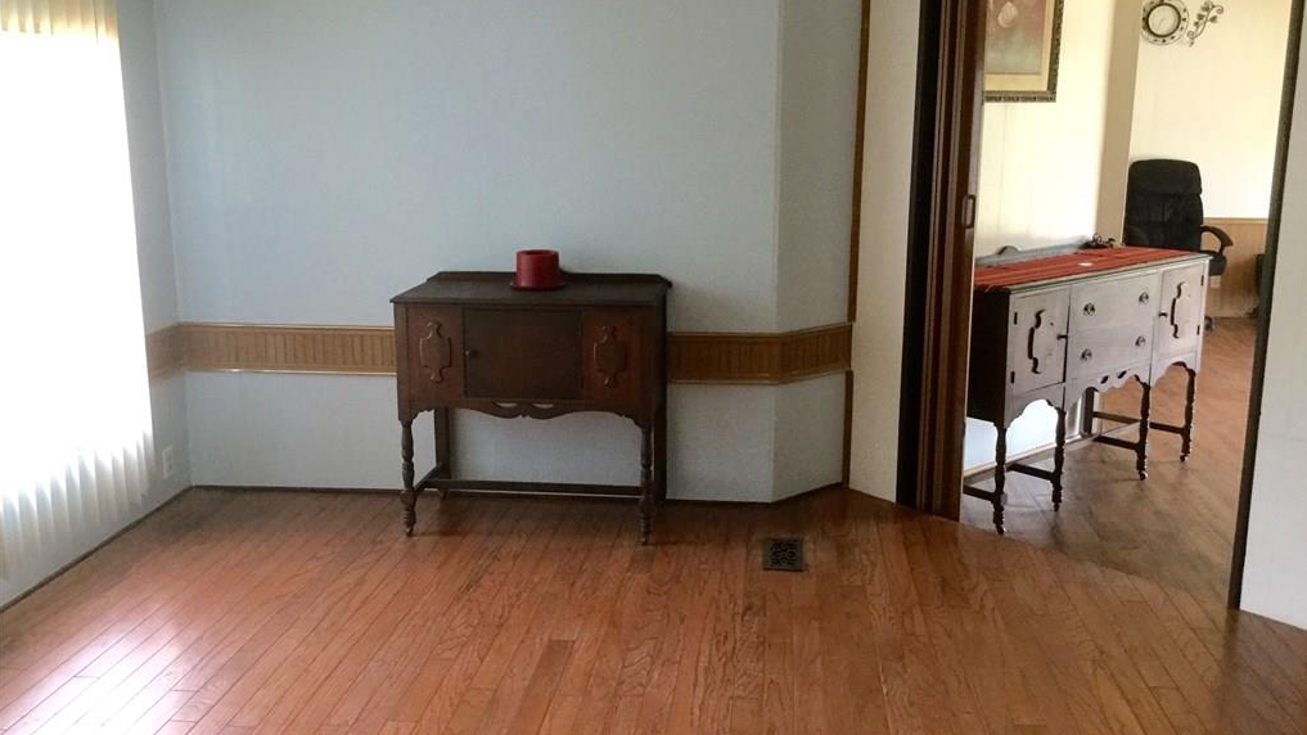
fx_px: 1178
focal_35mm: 34
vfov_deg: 34.6
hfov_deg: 58.0
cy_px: 357
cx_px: 655
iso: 100
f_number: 2.4
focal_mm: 3.3
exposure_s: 1/30
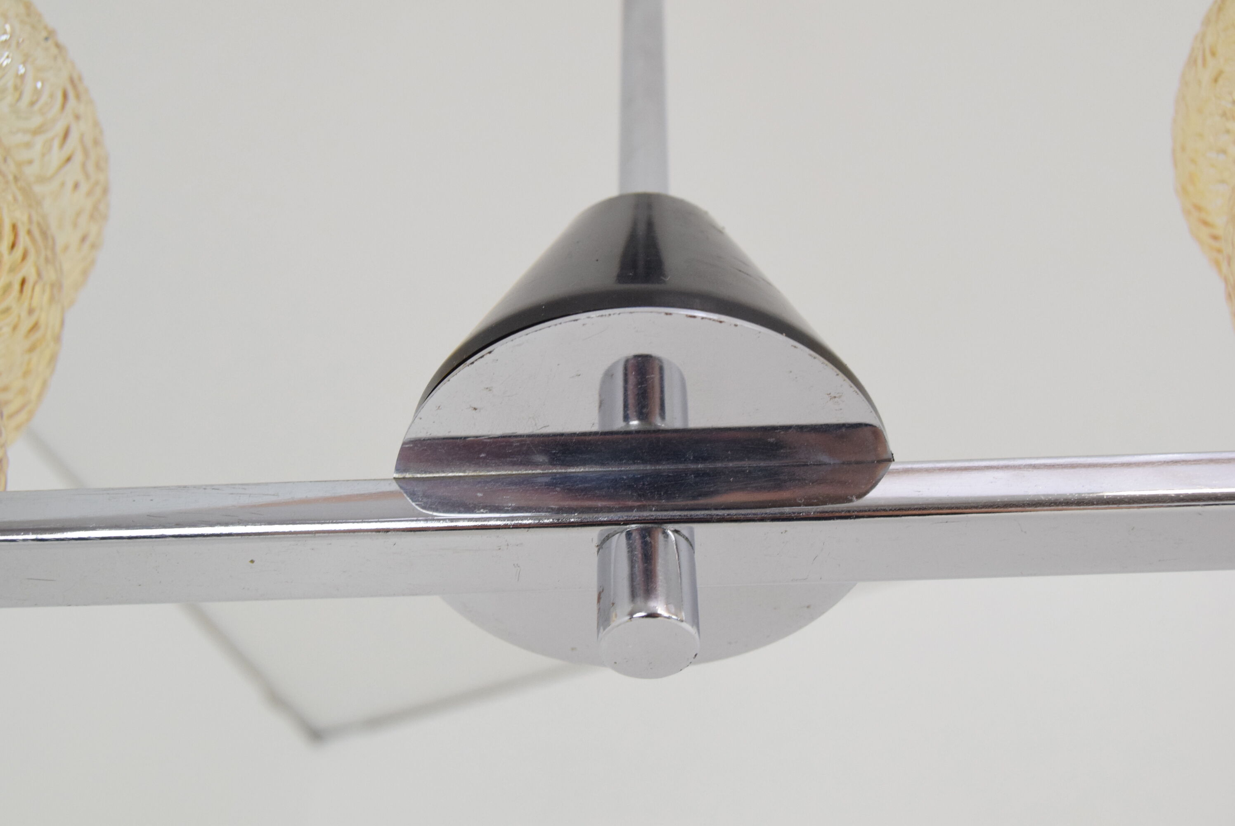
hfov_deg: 38.9
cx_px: 618
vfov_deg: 26.5
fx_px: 1751
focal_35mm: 51
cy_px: 413
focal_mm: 34
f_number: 7.1
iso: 1600
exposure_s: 1/200
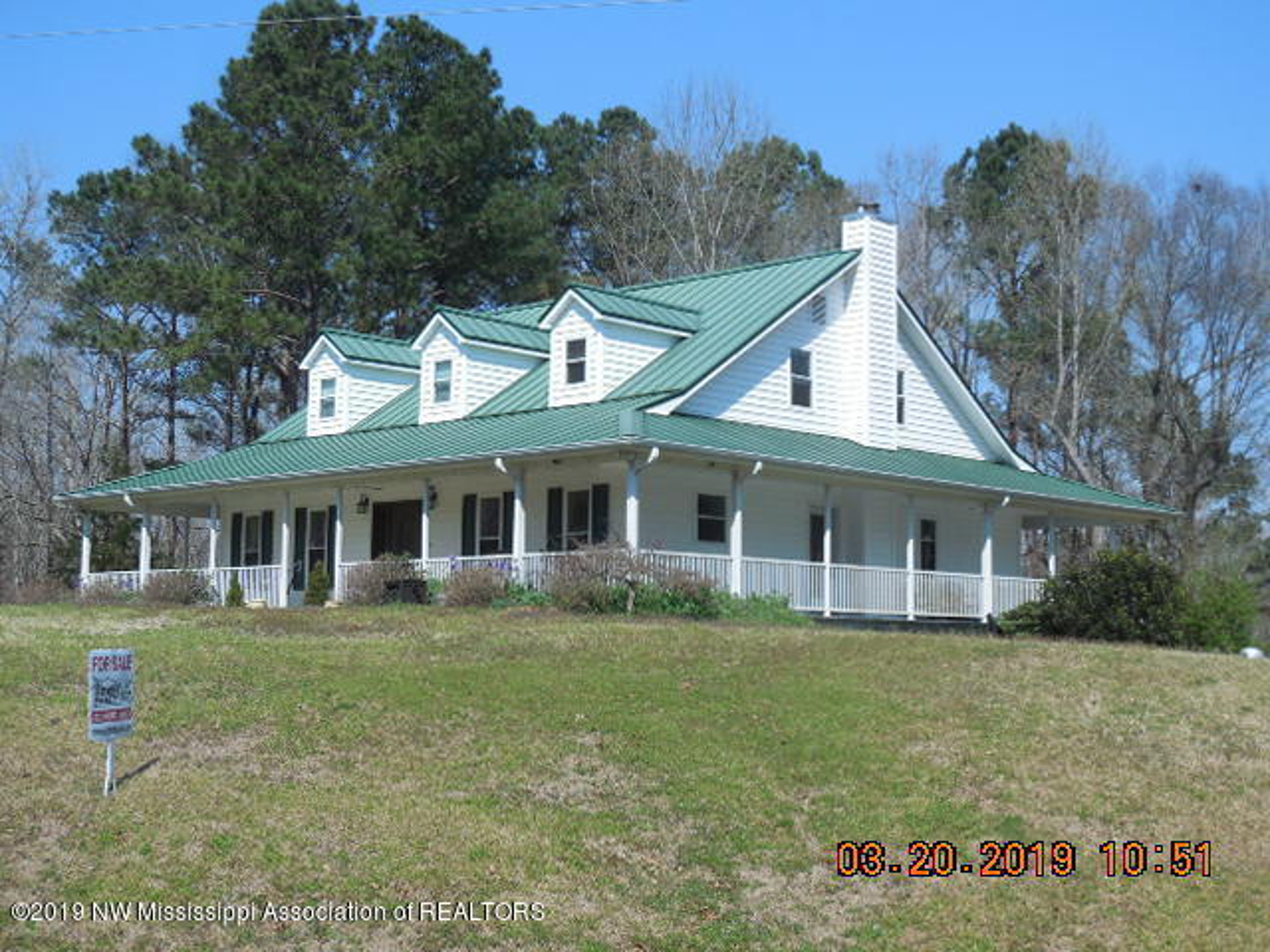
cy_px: 476
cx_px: 635
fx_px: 1944
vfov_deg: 27.5
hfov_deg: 36.2
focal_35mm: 53
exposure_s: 1/1250
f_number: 4
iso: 125
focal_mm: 9.4
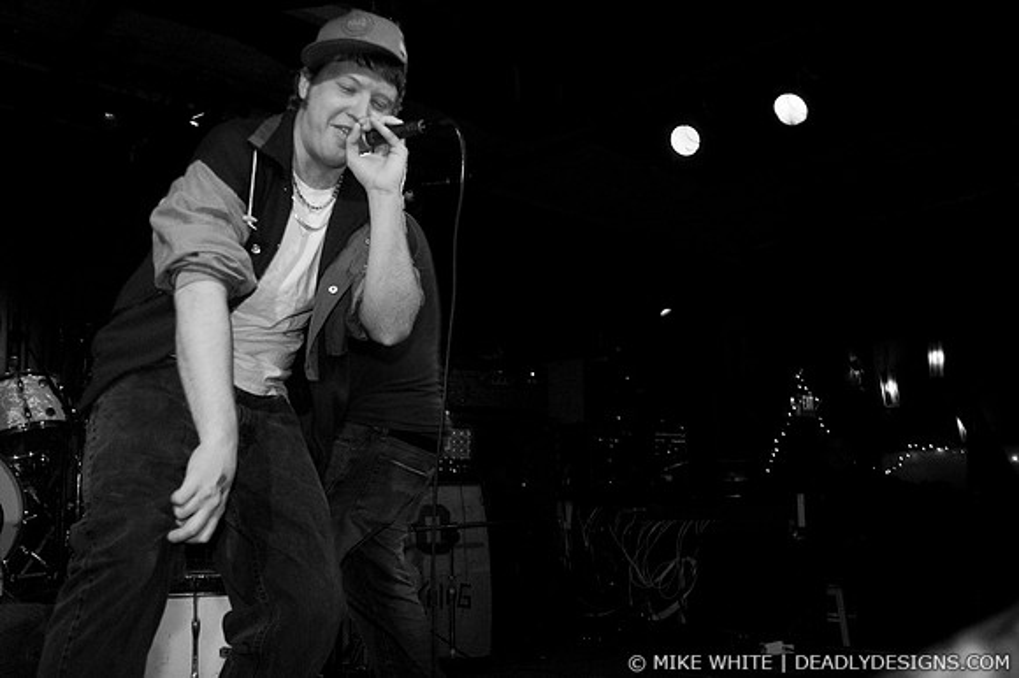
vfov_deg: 43.6
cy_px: 339
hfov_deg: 62.0
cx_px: 510
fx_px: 849
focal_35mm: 30
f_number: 3.2
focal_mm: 20
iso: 800
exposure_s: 1/60
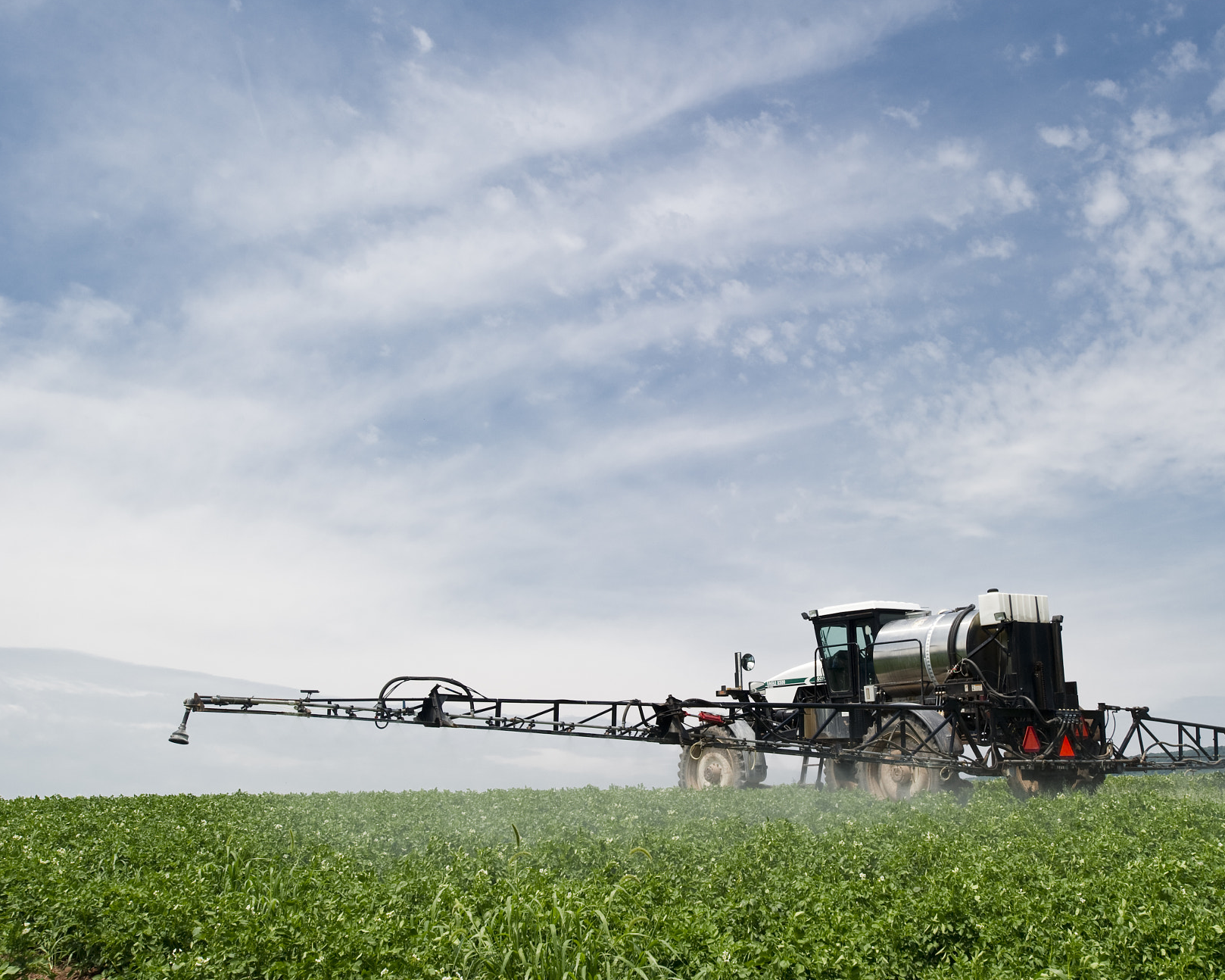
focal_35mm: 38
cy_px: 468
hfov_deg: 47.8
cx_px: 701
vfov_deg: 39.1
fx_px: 1378
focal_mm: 32
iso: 200
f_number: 10
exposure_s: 1/400
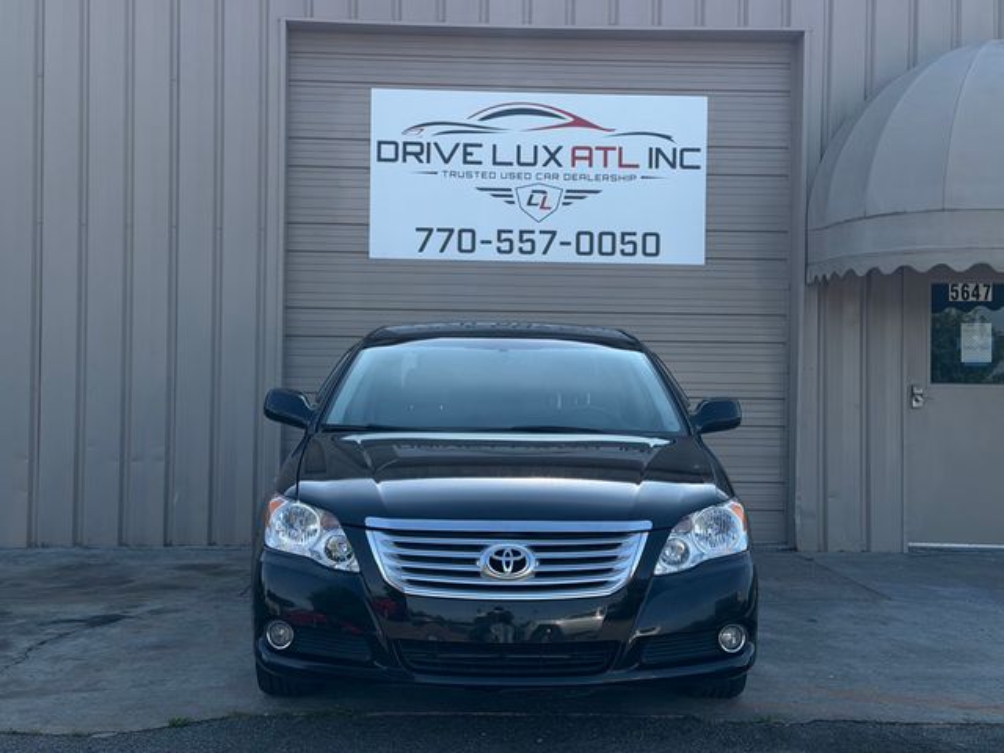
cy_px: 376
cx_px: 502
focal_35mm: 48
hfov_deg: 39.7
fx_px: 1392
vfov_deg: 30.3
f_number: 1.78
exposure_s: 1/2146
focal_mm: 6.76
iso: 100
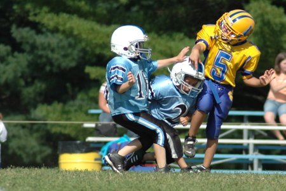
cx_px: 143
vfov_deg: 4.6
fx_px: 2383
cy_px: 96
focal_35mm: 300
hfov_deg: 6.9
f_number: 5
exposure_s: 1/1250
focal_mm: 200
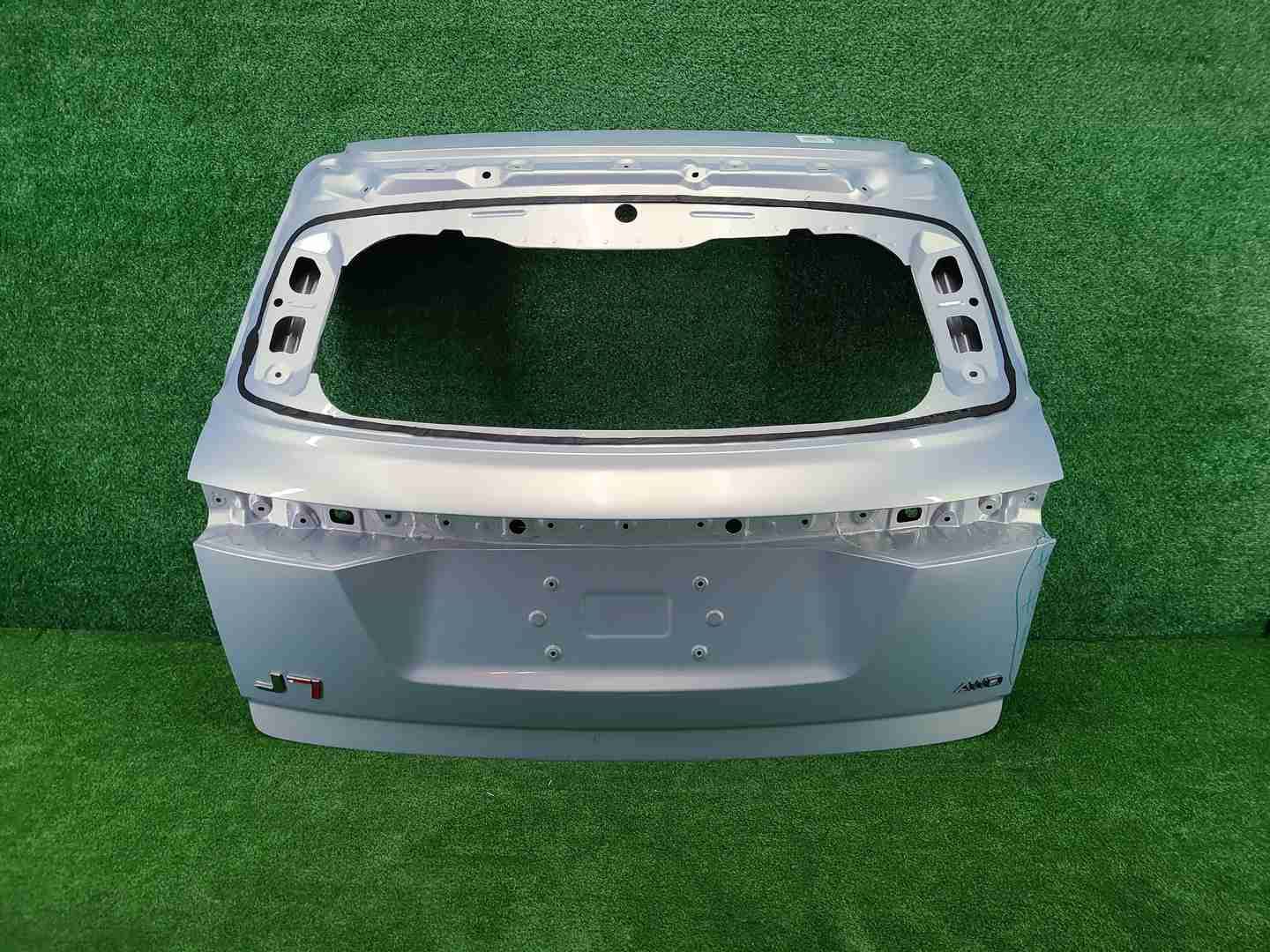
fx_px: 954
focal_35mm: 26
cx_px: 635
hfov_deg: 67.3
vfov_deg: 53.1
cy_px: 476
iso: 67
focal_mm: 5.4
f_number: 1.8
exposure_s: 1/50
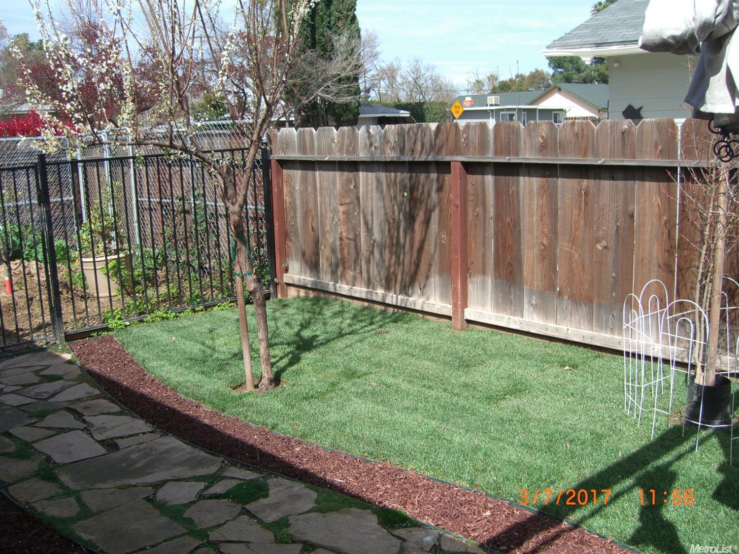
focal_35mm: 38
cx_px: 370
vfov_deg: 37.7
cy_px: 277
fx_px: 811
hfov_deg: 49.0
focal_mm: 7.9
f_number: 2.8
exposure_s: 1/1000
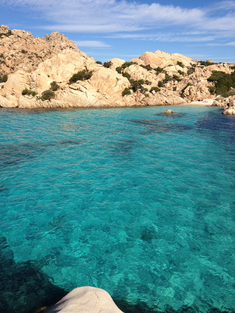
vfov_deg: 52.6
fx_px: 317
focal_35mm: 35
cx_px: 118
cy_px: 156
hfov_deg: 40.7
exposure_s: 1/2404
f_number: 2.4
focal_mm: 4.28
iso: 64
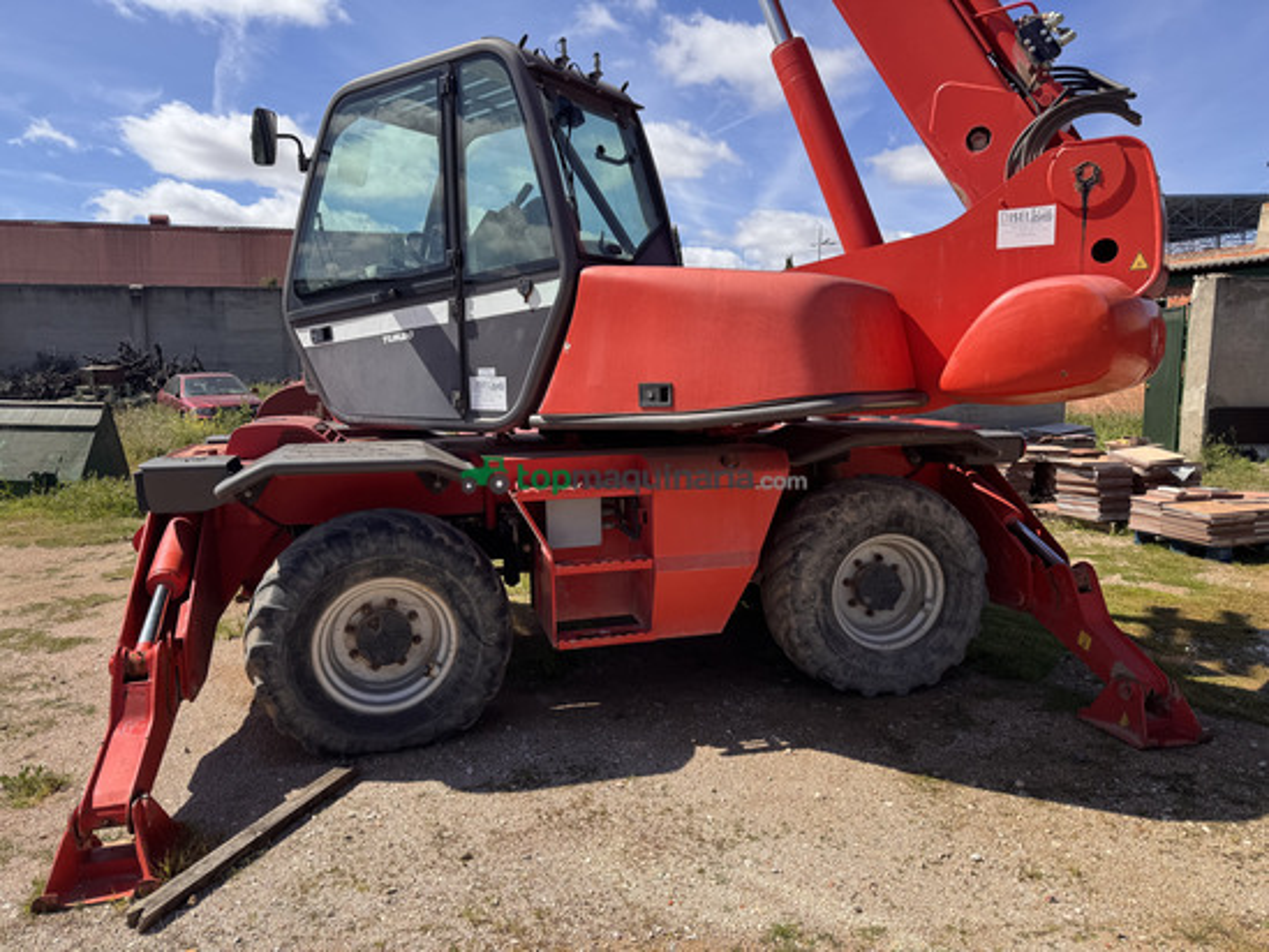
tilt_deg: -7.8
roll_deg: +0.4
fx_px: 880
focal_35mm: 24
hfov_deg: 71.6
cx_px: 634
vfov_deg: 56.8
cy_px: 476
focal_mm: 6.76
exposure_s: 1/3597
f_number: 1.78
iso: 80
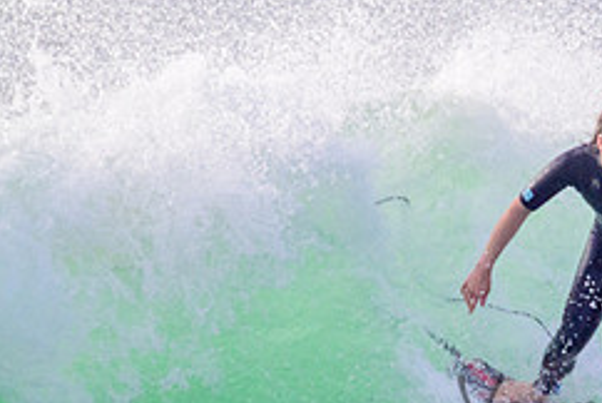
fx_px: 32045
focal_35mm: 1914
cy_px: 392
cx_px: 714
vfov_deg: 0.7
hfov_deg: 1.1
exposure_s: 1/2000
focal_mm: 800
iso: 2000
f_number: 11
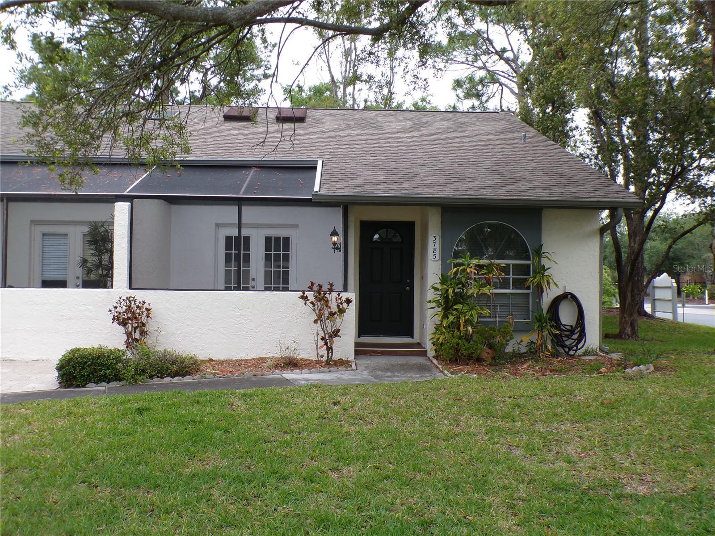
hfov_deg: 56.8
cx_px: 358
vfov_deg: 44.2
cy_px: 268
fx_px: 661
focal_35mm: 32
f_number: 4.8
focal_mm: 5.8
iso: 100
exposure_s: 1/120
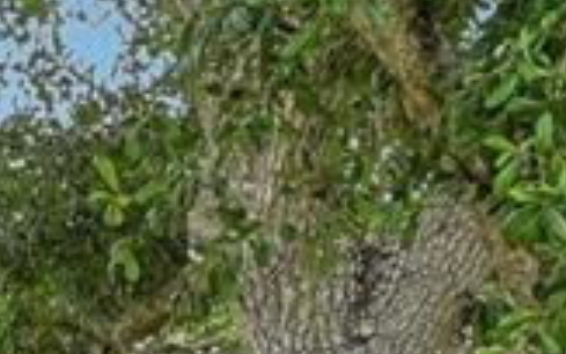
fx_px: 2176
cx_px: -406
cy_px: 1034
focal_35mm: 141
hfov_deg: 13.5
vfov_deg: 8.1
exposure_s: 1/30
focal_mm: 22
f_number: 20
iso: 250
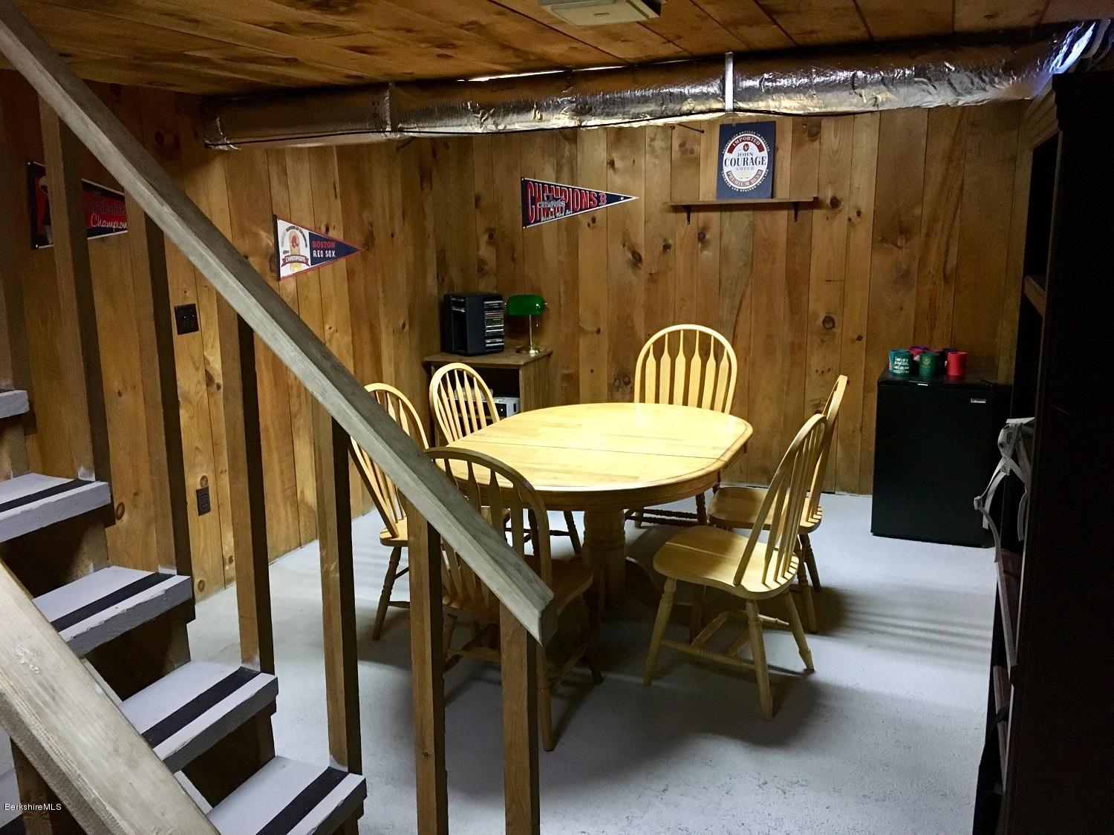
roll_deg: +1.1
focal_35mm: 29
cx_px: 557
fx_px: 933
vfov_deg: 48.2
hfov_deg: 61.7
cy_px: 418
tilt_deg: -12.8
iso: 250
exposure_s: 1/15
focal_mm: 4.15
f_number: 2.2
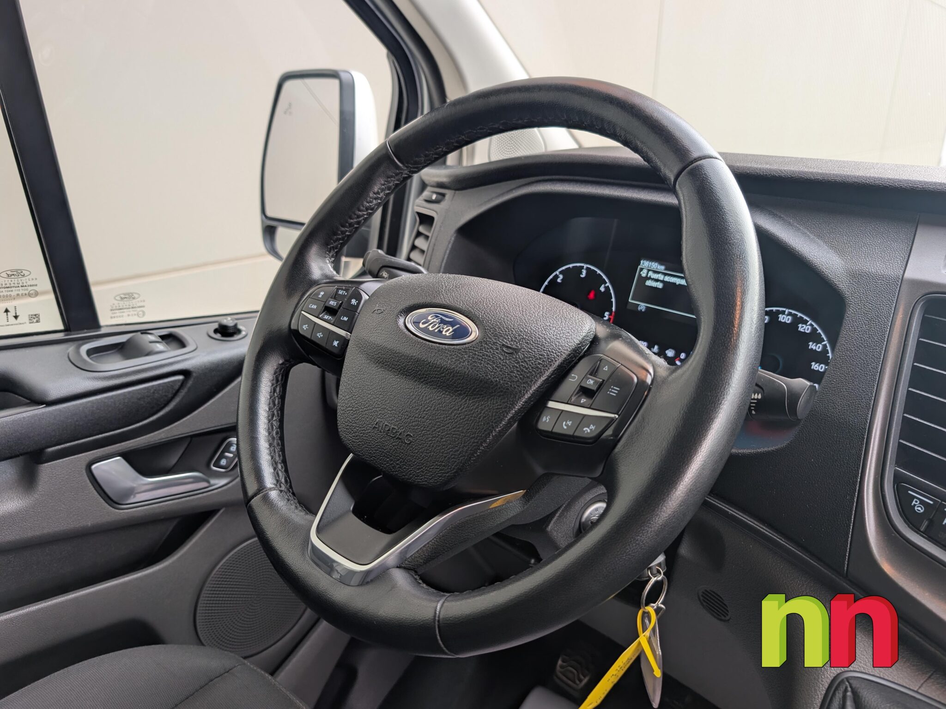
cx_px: 473
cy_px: 354
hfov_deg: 71.6
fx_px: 656
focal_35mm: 24
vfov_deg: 56.8
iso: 80
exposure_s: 1/3200
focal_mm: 6.86
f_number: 1.8
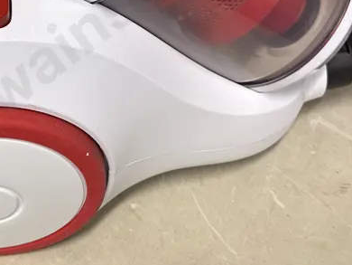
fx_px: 641
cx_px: 107
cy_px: 18
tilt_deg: -40.1
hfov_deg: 30.4
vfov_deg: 22.6
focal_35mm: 63
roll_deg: -5.9
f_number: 1.78
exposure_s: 1/100
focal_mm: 6.86
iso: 160
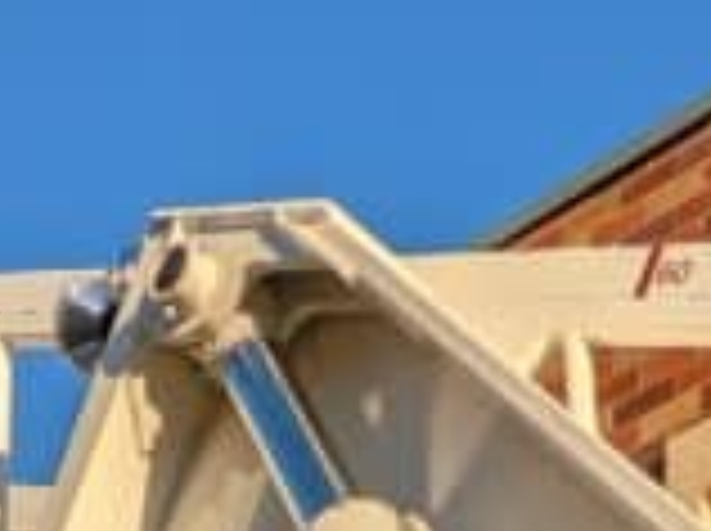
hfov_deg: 18.8
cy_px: 1429
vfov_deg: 11.0
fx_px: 2133
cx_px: 540
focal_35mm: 104
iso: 37
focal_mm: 2.35
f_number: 2.2
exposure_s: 1/1256
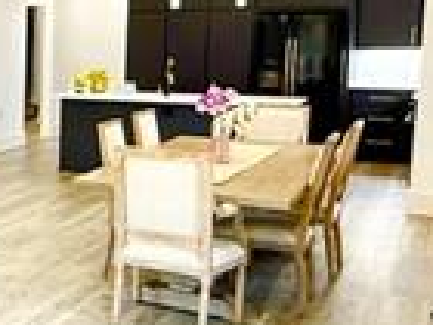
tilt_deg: -5.6
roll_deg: +0.4
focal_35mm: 64
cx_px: -241
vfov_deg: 22.9
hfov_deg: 23.3
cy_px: 124
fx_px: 801
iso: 125
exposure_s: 1/120
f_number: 2.2
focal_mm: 2.22
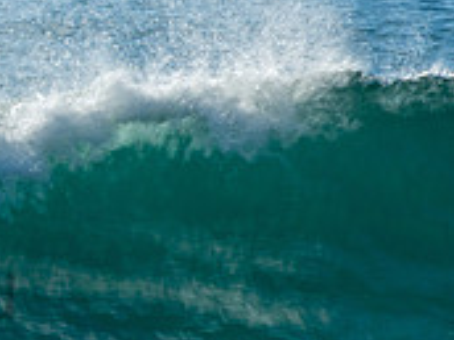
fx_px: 25575
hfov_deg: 1.0
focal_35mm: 1950
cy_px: 260
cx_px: -264
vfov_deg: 0.8
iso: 100
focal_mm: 400
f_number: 22
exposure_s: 1/30
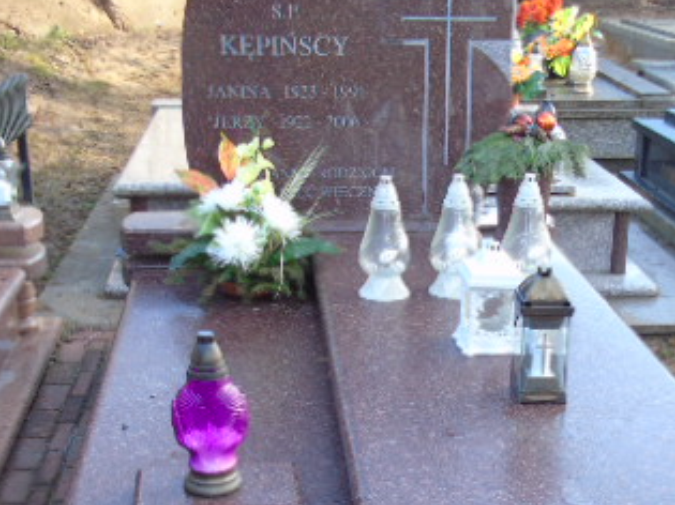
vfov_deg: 24.4
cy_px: 402
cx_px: 439
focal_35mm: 59
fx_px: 1150
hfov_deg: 32.5
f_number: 3.6
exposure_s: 1/40
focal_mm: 5.2
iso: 80
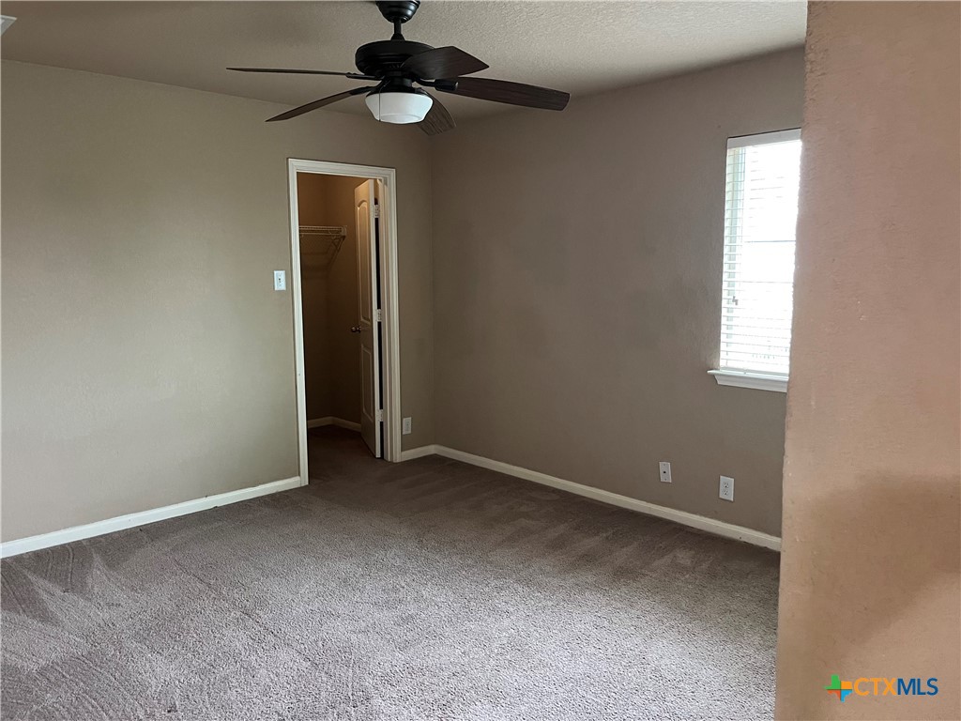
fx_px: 722
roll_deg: +0.3
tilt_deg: -7.1
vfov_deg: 53.1
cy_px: 360
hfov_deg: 67.3
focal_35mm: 26
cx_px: 480
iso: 500
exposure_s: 1/40
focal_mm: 5.1
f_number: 1.6
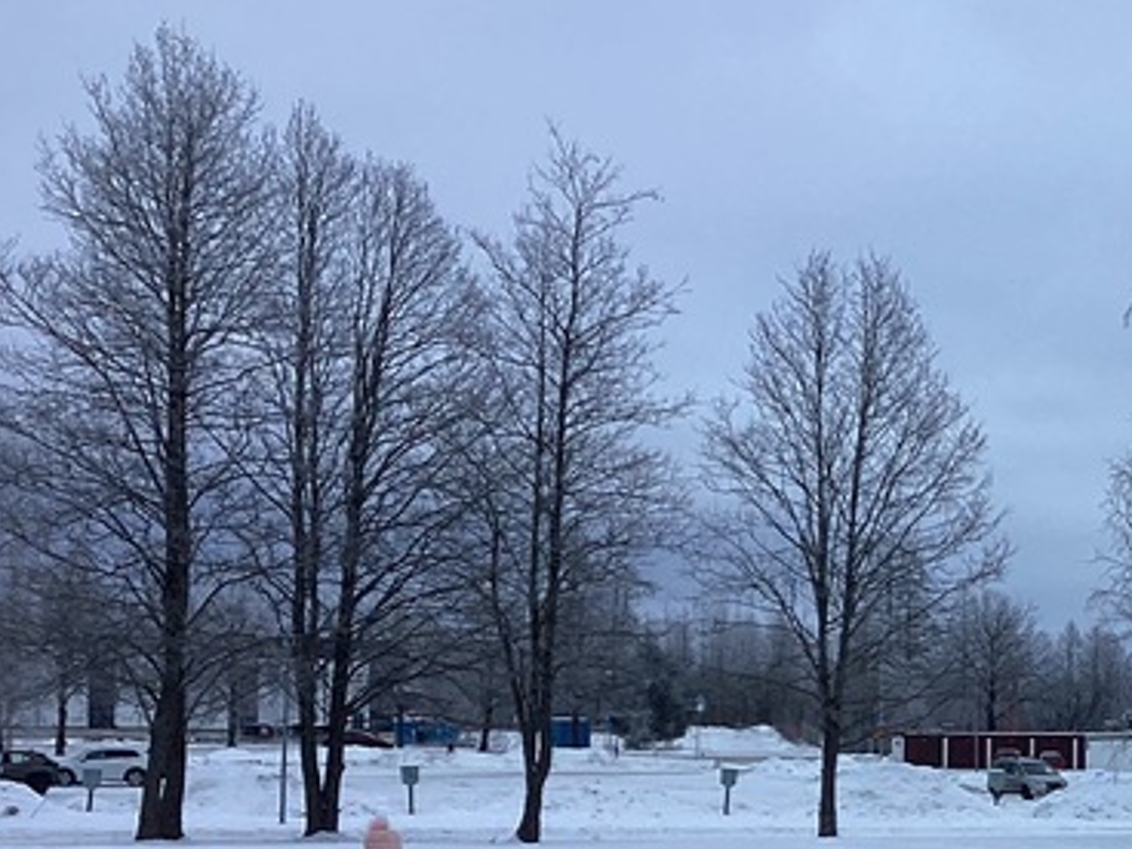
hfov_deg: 21.0
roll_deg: -1.5
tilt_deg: -2.0
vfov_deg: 16.2
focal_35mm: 90
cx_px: 1130
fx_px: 2943
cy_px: 751
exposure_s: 1/448
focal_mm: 3.3
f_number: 2.4
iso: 25
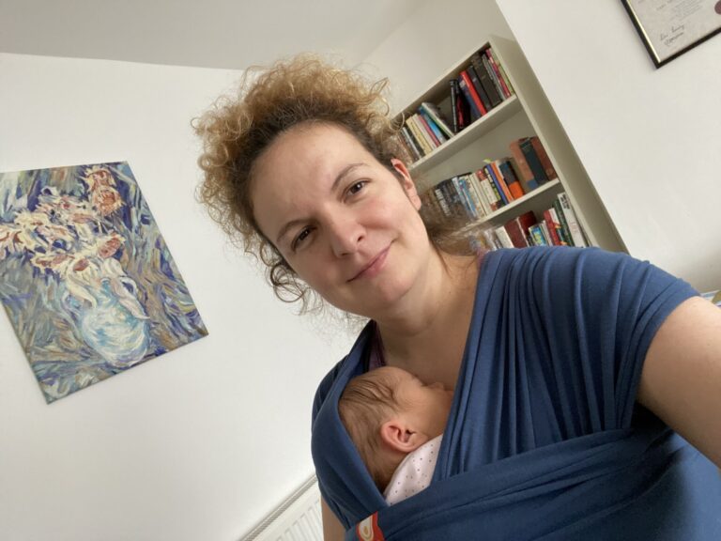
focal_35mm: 23
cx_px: 360
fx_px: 479
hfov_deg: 73.9
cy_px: 270
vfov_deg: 58.9
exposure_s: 1/60
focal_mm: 2.71
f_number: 2.2
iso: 320
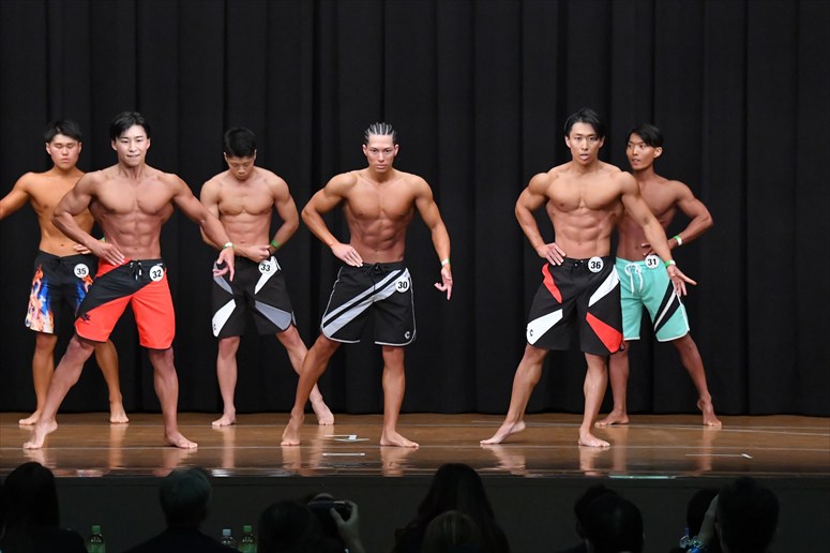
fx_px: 3871
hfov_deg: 12.2
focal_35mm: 168
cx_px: 415
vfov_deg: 8.2
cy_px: 276
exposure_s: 1/400
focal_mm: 112
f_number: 5.6
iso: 8000
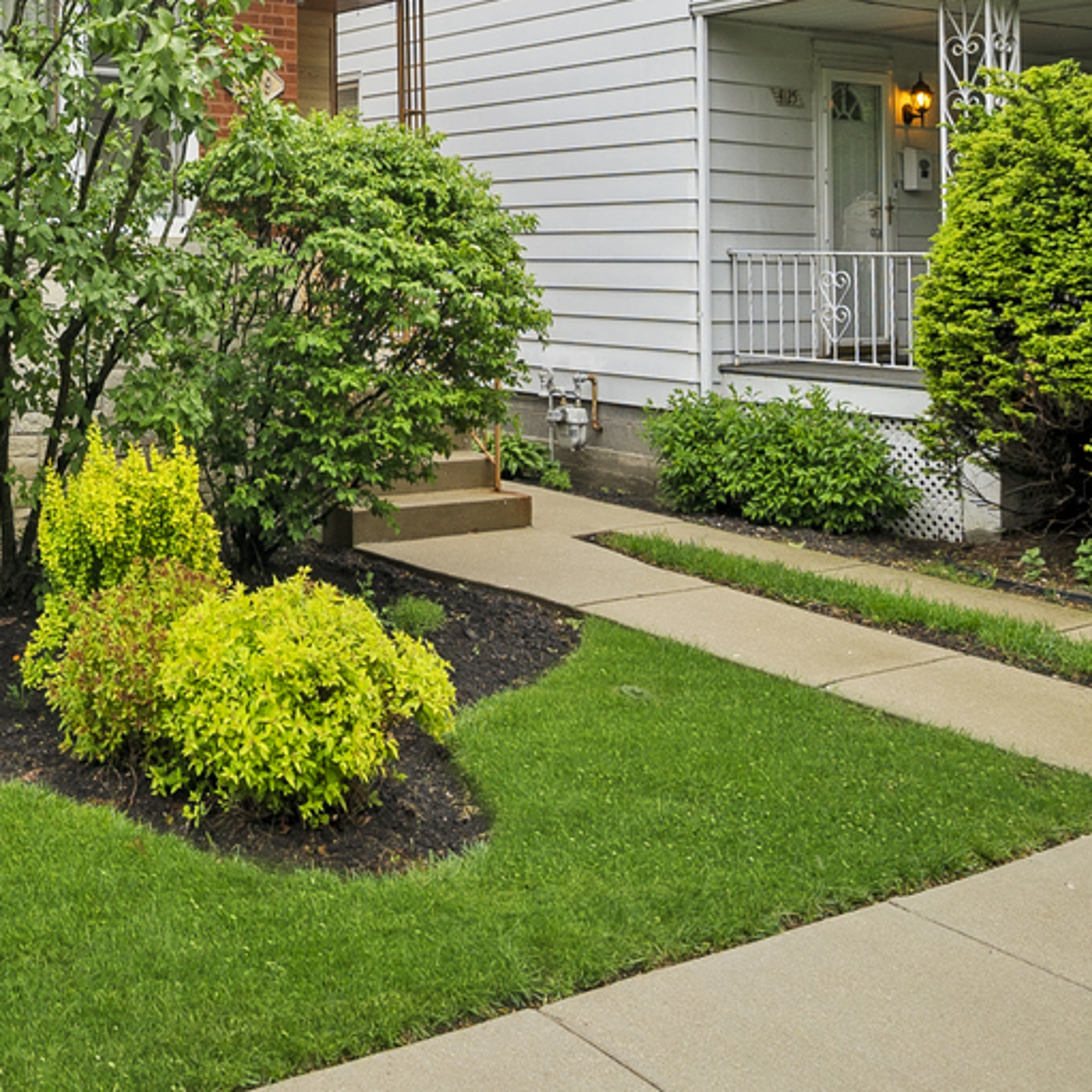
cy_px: 132
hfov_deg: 41.1
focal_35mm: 35
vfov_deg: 43.6
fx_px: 1249
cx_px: -1
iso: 80
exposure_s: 1/80
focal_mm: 13
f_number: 4.5
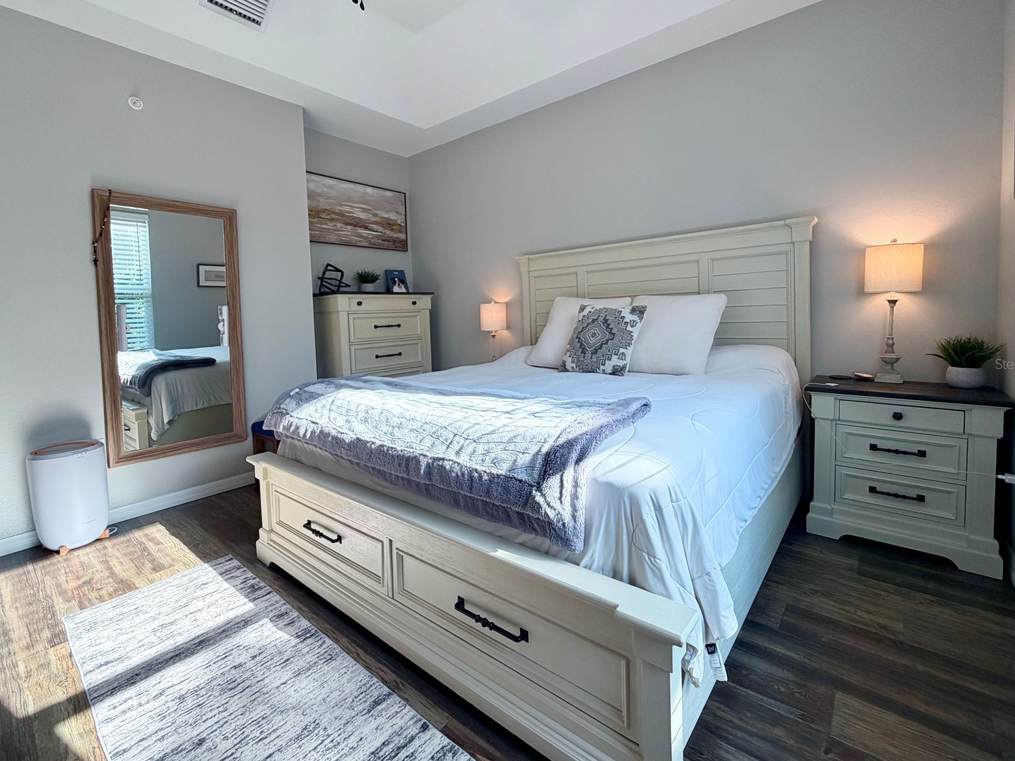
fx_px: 440
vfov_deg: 81.7
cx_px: 515
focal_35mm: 15
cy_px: 364
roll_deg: +2.1
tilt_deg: -6.9
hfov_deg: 98.2
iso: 64
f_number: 2.2
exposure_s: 1/120
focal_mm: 2.22
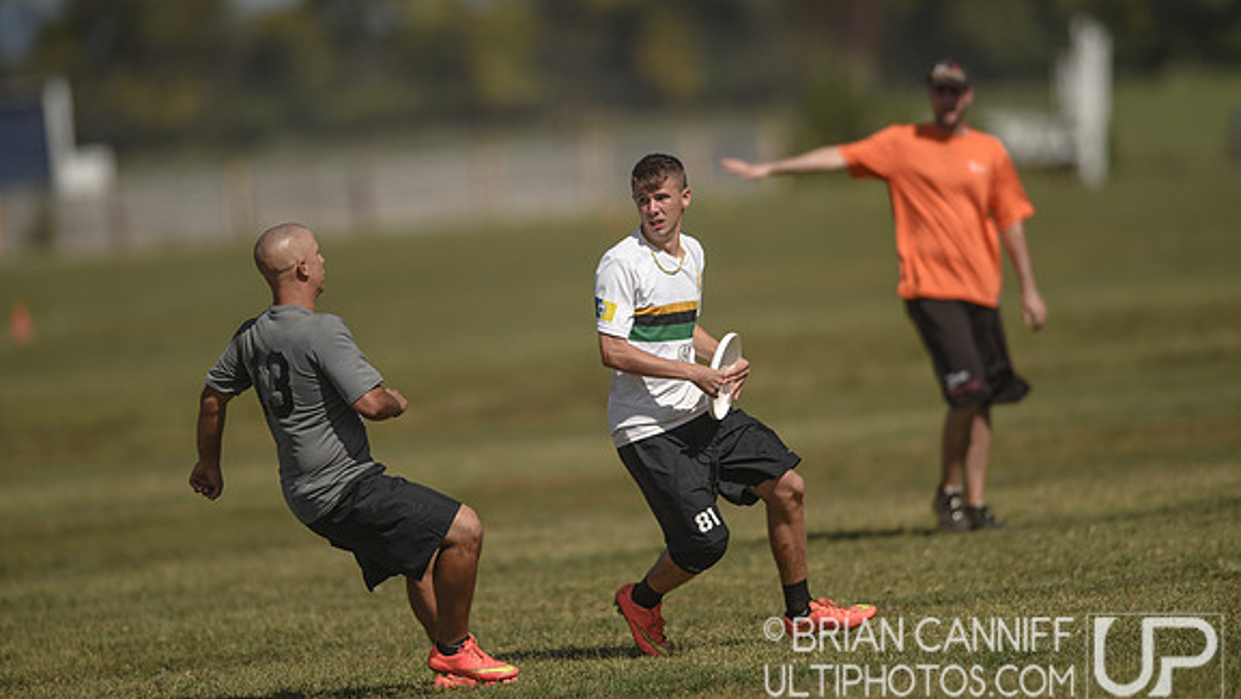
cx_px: 622
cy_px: 308
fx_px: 13858
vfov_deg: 2.9
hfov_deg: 5.1
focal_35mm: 421
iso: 100
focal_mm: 400
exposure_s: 1/4000
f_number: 2.8
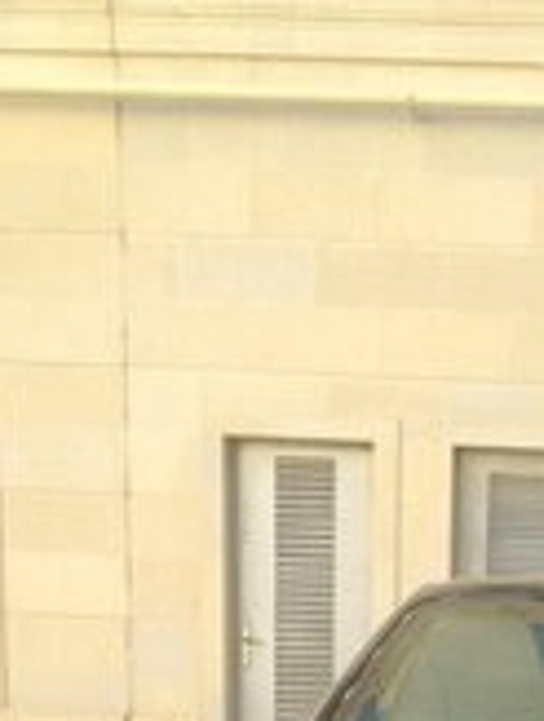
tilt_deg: -14.6
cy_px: 1093
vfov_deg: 19.3
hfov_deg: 16.4
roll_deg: -2.0
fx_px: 1837
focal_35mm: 88
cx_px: 571
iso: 32
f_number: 2.2
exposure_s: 1/140
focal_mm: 4.15
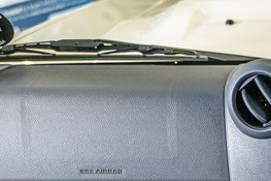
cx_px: 381
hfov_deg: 17.3
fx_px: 820
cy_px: 348
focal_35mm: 109
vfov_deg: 11.5
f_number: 2.8
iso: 1600
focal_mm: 28
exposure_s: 1/125
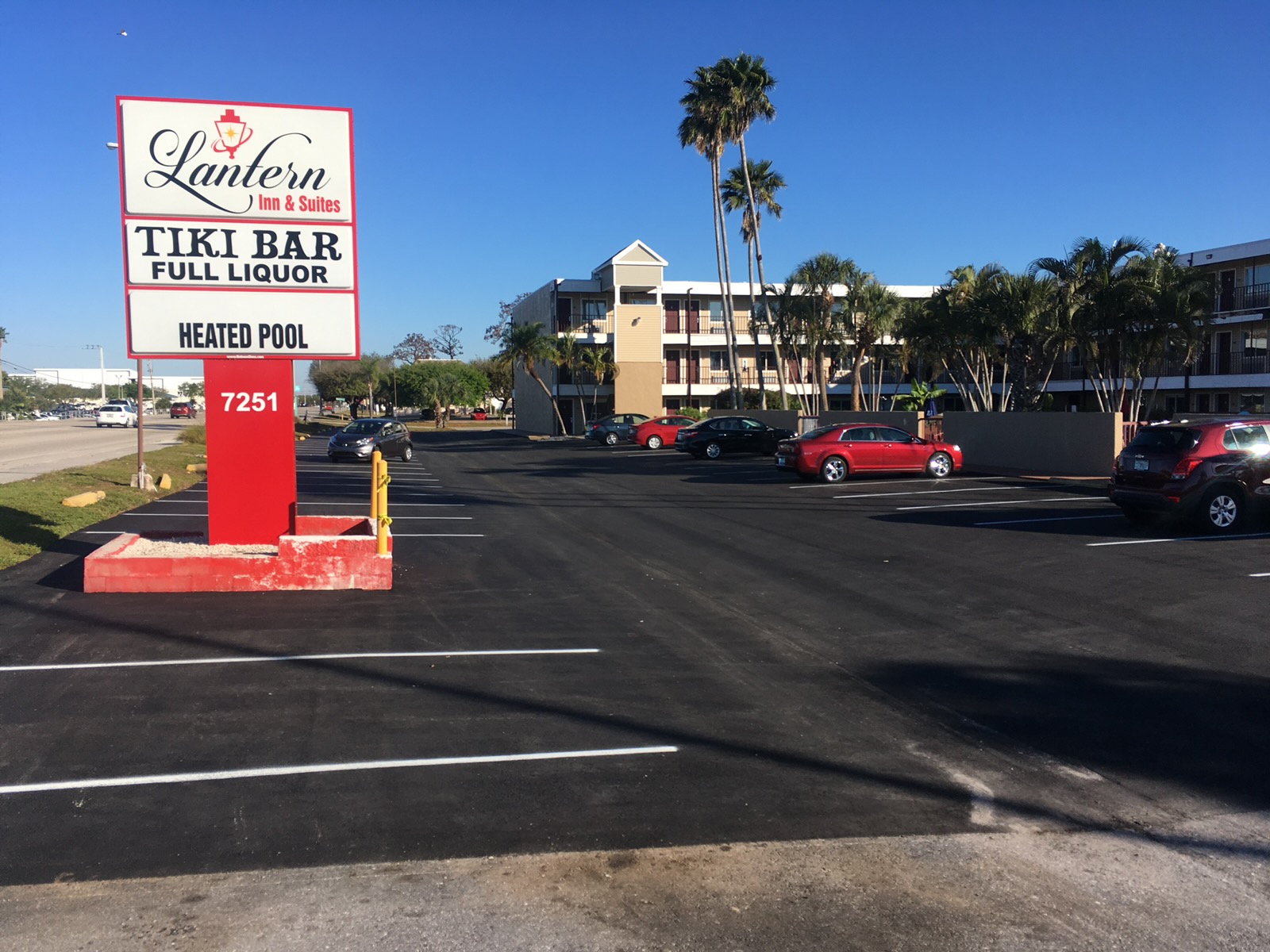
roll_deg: -0.4
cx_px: 635
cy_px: 476
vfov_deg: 48.2
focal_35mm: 29
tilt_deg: -4.9
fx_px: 1064
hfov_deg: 61.7
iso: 25
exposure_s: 1/1399
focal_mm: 4.15
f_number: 2.2
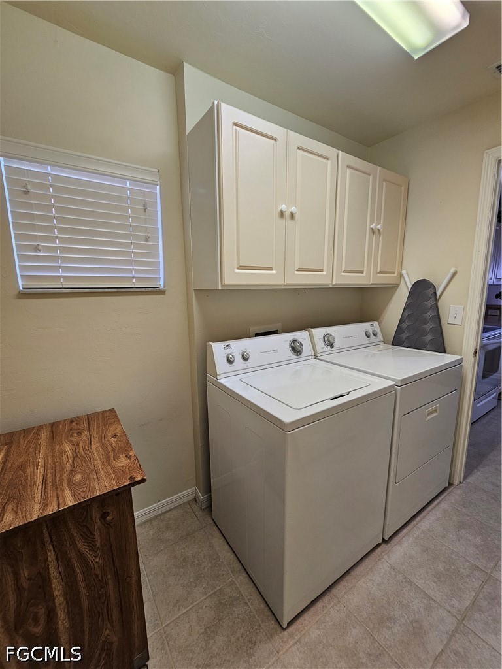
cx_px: 251
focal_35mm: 13
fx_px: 251
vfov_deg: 106.2
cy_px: 334
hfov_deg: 89.9
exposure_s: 1/60
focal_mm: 2.2
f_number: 2.2
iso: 100
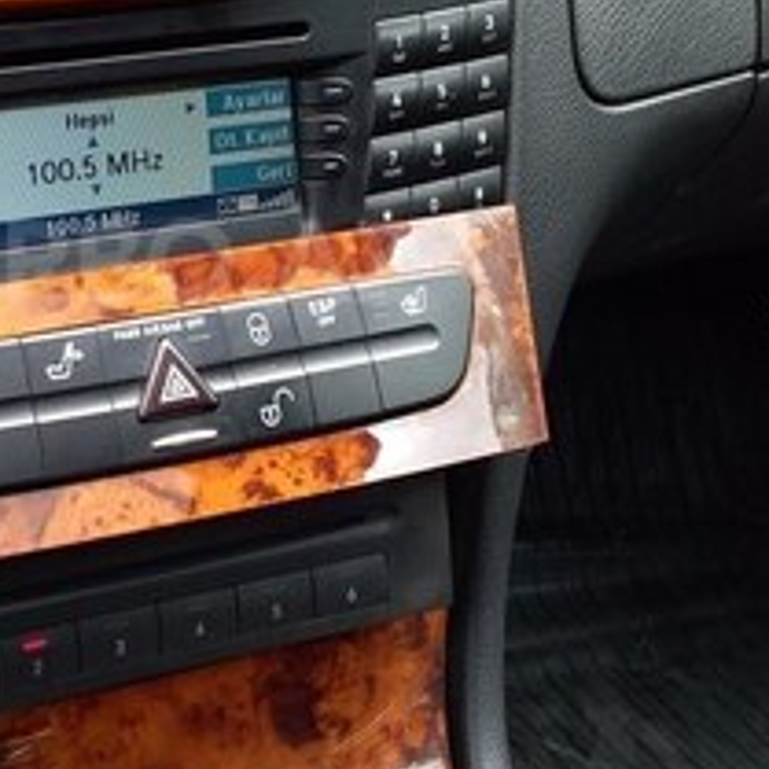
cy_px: 261
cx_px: 136
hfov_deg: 25.9
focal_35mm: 65
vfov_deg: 26.4
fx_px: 1634
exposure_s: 1/50
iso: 40
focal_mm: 3.3
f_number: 2.2
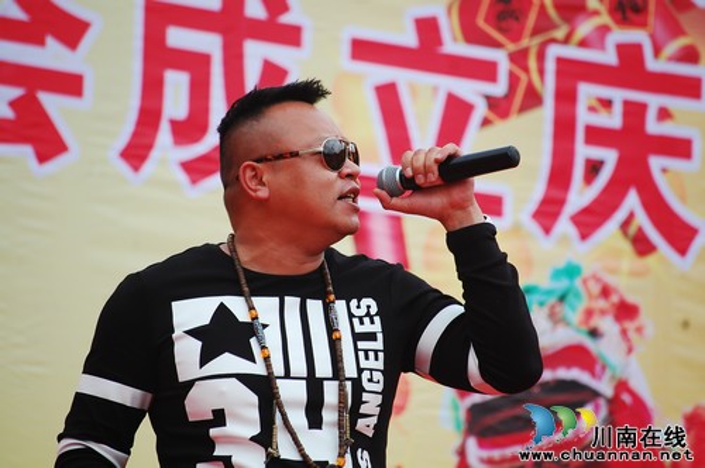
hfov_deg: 7.9
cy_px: 234
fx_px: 5134
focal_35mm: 262
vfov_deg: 5.2
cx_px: 352
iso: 200
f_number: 5.6
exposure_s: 1/320
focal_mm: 175
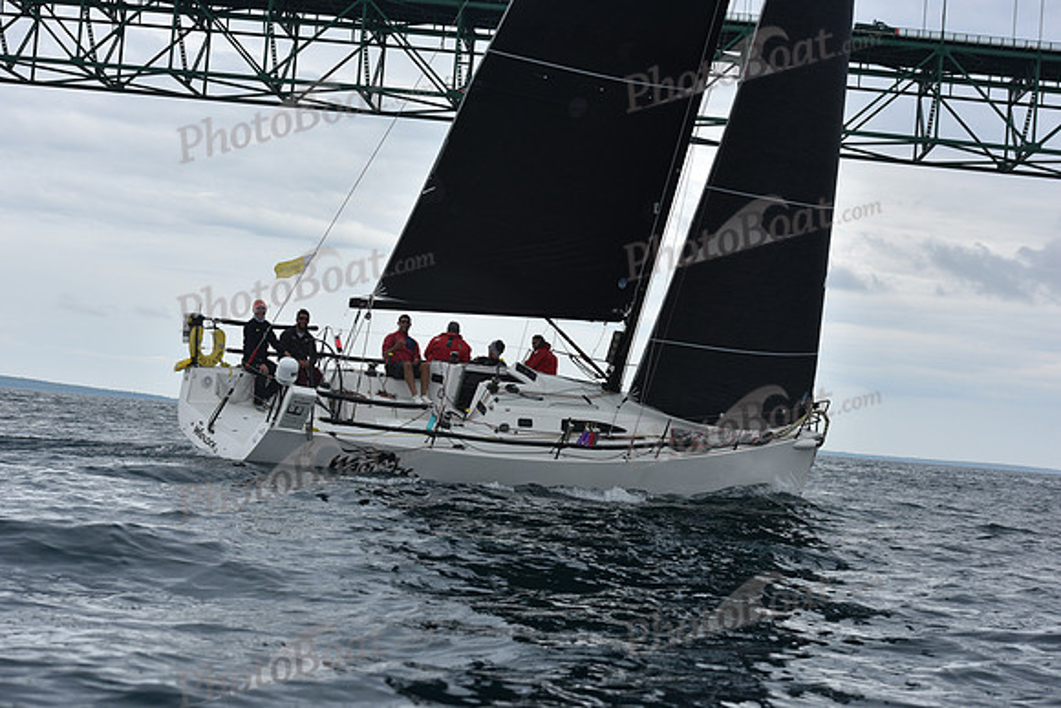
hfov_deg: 28.8
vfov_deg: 19.5
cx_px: 530
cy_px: 354
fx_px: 2063
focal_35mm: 70
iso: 250
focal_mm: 70
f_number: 7.1
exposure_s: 1/800
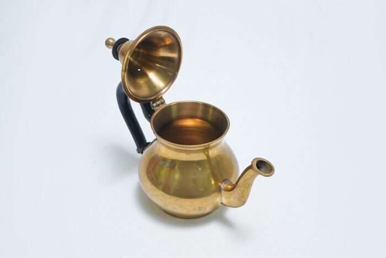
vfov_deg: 28.1
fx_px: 515
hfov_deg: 41.1
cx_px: 193
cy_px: 129
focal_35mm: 48
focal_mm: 32
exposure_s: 1/160
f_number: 9
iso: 2500
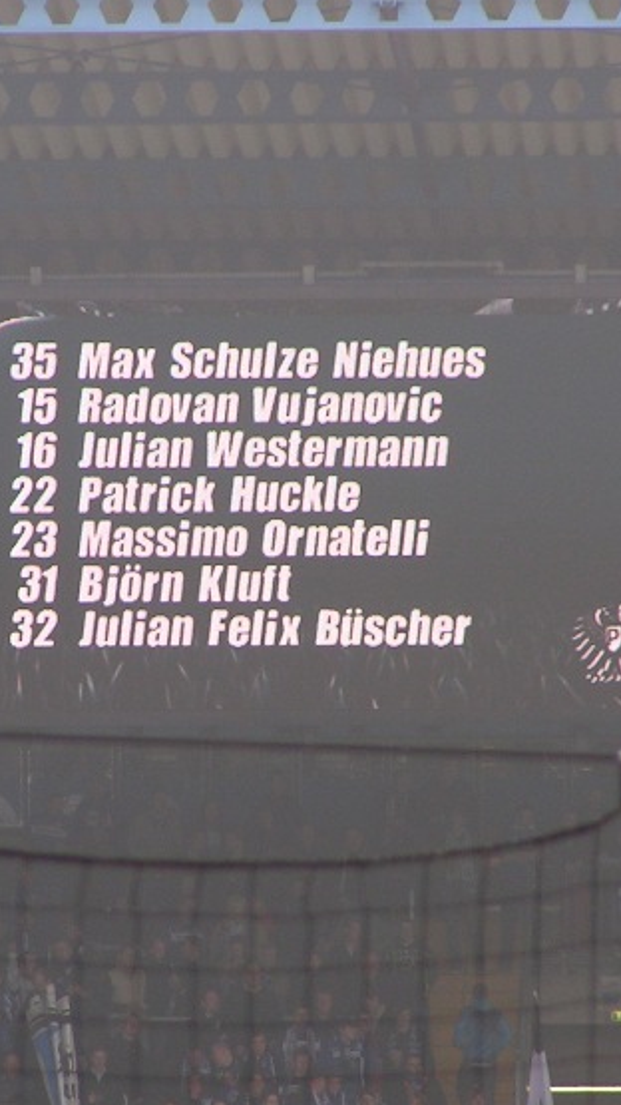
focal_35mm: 466
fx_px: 13648
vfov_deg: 4.6
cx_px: 207
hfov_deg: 2.6
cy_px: 530
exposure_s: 1/320
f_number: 3.5
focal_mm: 45.4
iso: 50
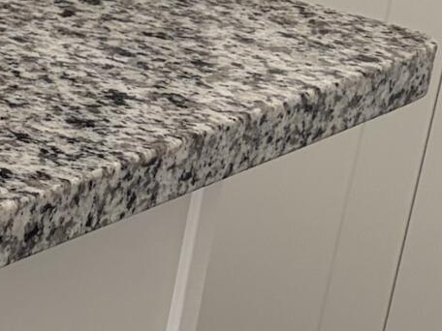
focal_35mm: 171
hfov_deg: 9.1
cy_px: -13
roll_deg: -0.2
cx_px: -927
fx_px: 2183
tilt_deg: -17.1
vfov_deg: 8.6
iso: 64
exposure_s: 1/121
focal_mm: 5.96
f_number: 1.6
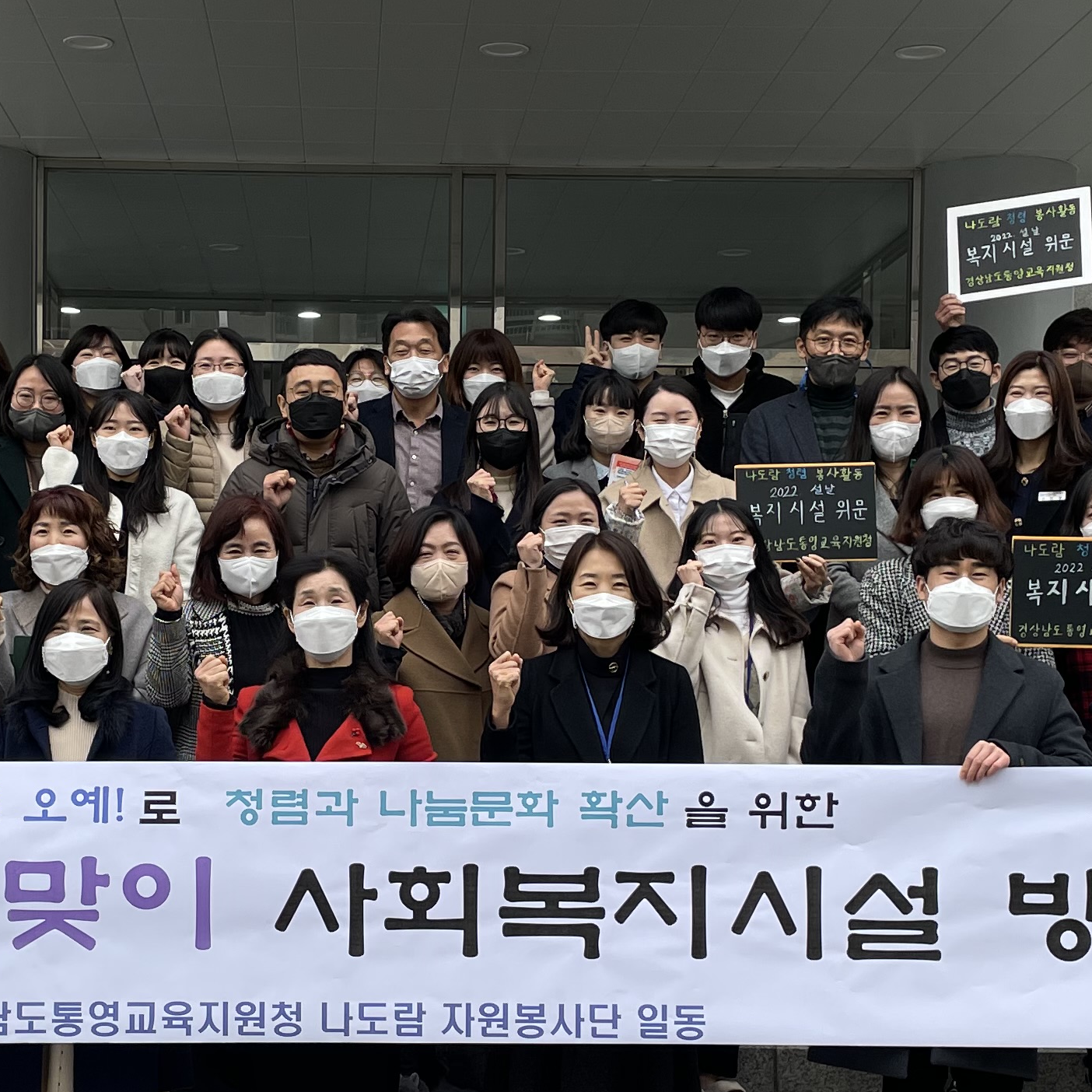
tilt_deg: -0.3
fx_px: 2356
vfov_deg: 26.0
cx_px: 388
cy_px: 674
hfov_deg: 26.0
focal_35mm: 66
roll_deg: +0.6
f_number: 1.6
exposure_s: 1/518
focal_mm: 4.2
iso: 32
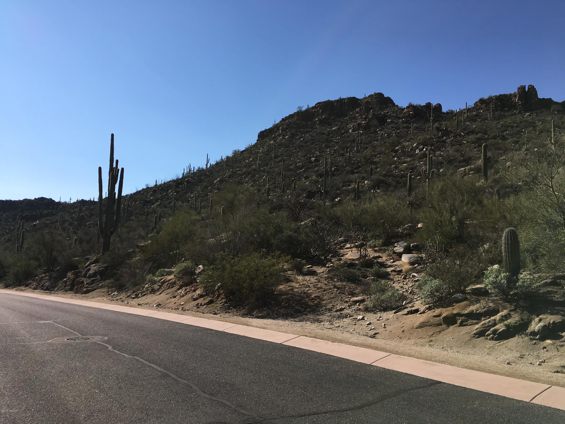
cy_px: 212
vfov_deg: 48.2
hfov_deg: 61.7
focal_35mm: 29
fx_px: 473
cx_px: 282
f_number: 2.2
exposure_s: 1/2564
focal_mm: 4.15
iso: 25
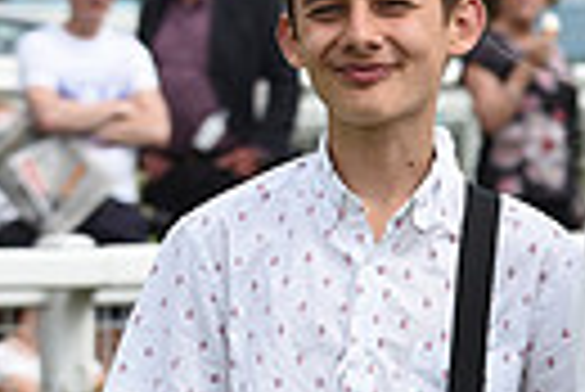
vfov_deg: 3.0
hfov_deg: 4.4
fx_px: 7418
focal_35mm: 456
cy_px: 408
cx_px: 1215
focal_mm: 102
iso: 400
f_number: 6.3
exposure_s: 1/1600
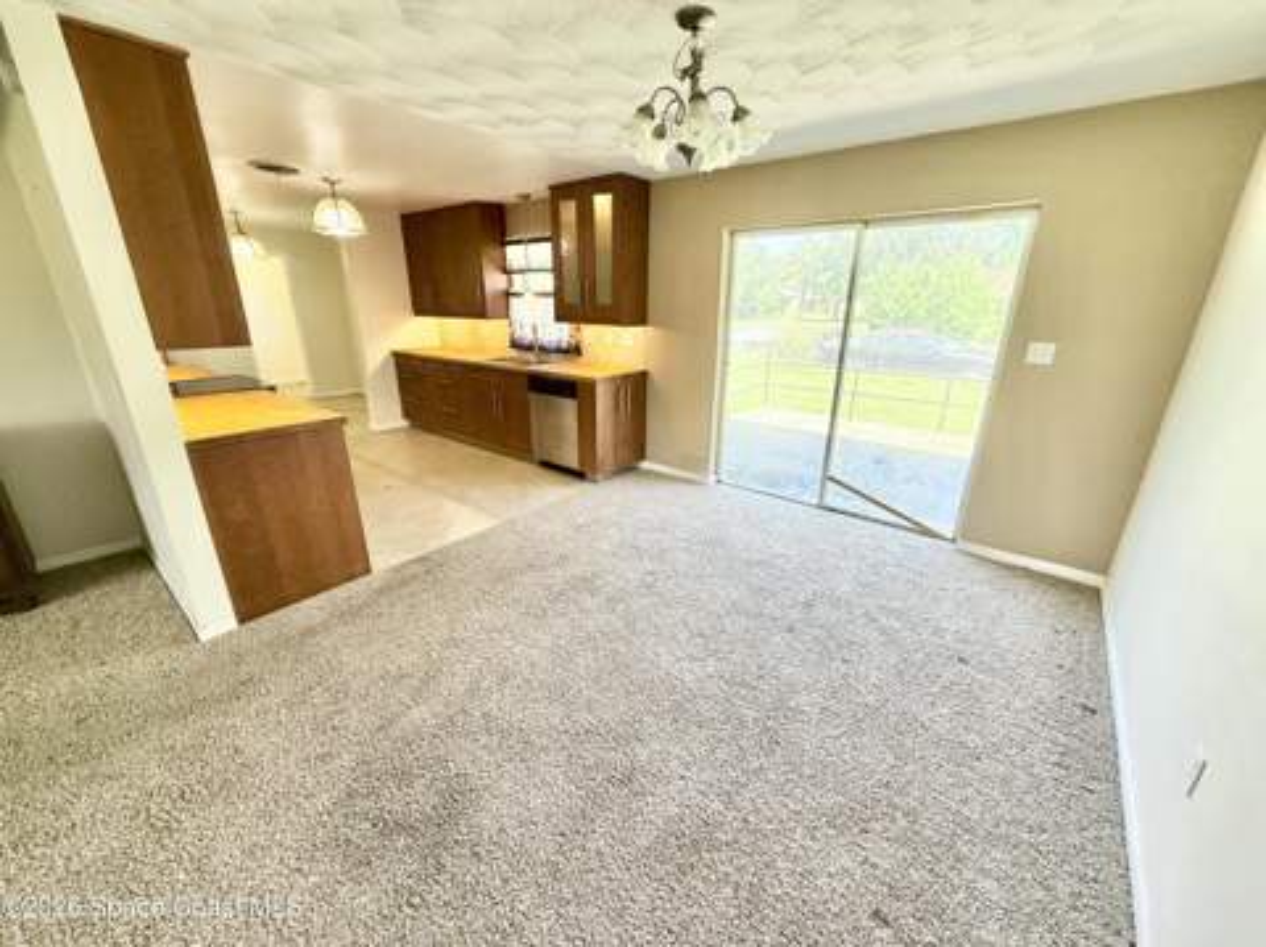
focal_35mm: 14
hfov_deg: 102.1
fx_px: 512
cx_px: 633
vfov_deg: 85.6
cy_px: 474
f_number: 2.2
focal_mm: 2.22
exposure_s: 1/99
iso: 100
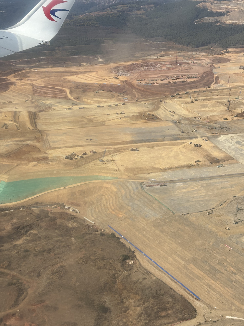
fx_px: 489
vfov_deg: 36.8
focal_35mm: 52
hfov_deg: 28.0
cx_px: 122
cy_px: 163
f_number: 1.6
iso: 32
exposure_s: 1/2994
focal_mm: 5.96
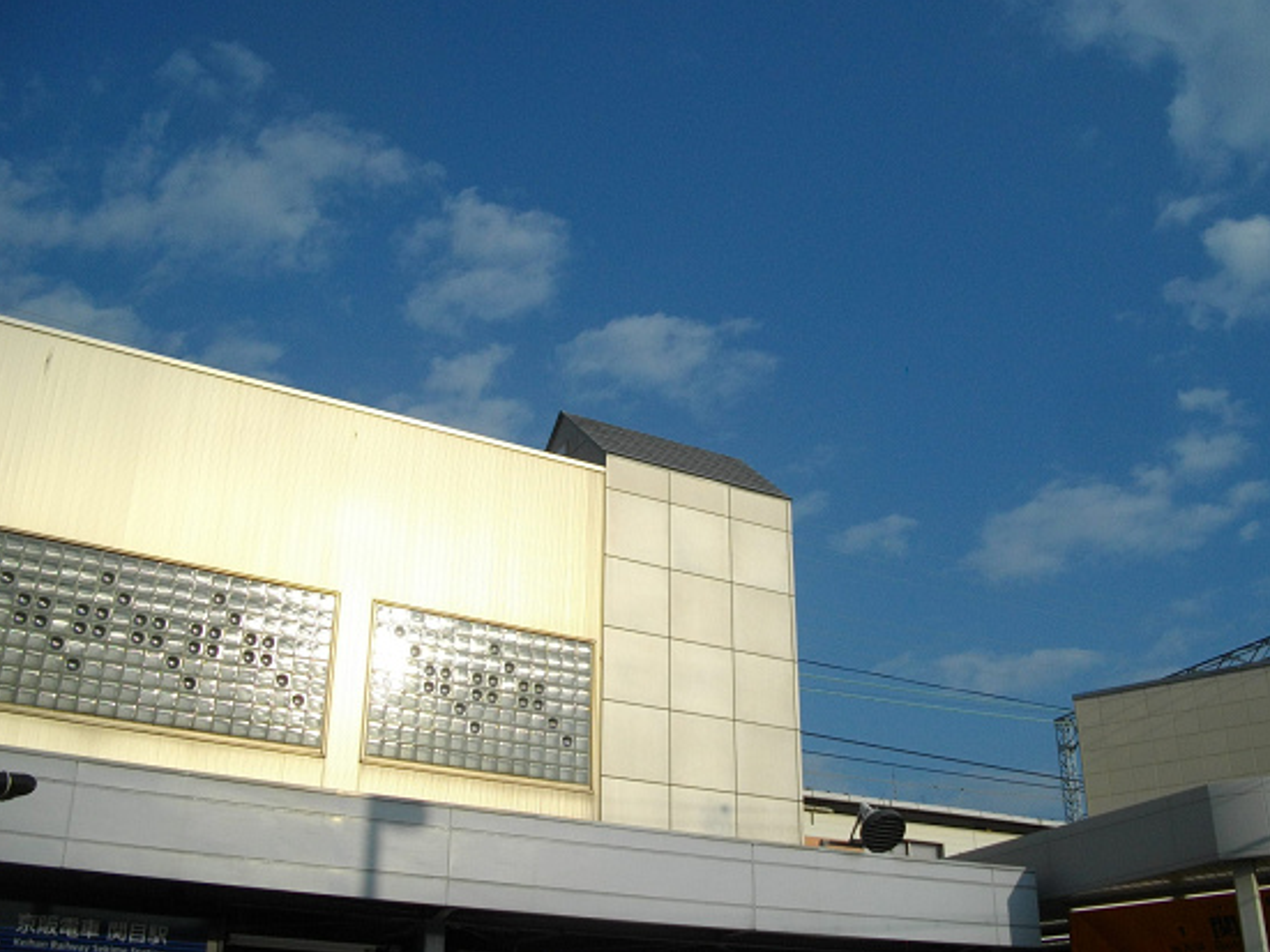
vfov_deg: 39.6
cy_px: 526
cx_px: 724
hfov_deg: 51.2
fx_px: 1320
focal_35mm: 36
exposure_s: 1/320
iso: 100
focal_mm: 5.7
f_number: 8.8
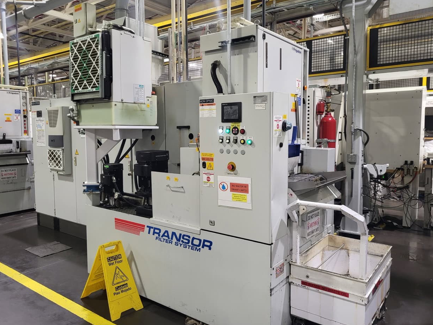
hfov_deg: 65.3
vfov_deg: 51.3
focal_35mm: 27
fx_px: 338
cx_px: 211
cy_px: 165
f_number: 1.8
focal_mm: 5.4
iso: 200
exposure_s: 1/40
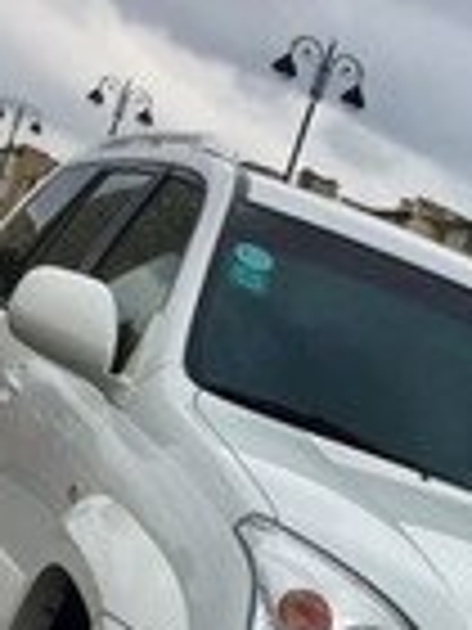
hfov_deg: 14.1
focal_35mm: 103
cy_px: 756
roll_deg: -21.7
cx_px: 476
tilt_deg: -7.0
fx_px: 1873
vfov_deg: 18.1
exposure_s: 1/1364
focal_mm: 4.15
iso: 32
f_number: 2.2
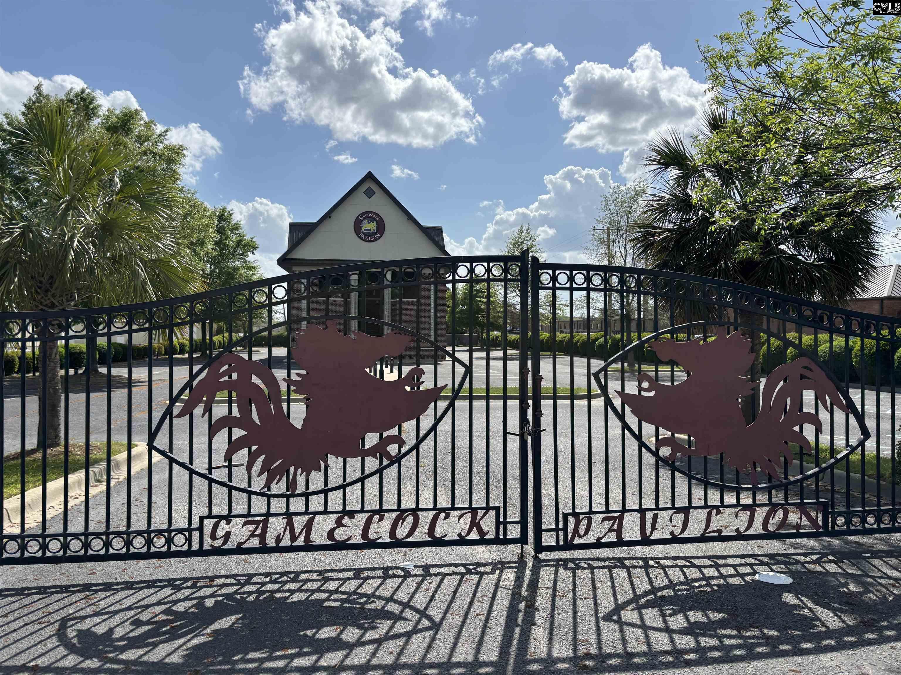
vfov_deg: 53.1
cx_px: 450
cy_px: 338
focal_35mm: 26
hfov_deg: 67.3
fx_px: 677
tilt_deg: -1.3
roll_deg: +1.1
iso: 50
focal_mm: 5.96
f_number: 1.6
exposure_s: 1/5348
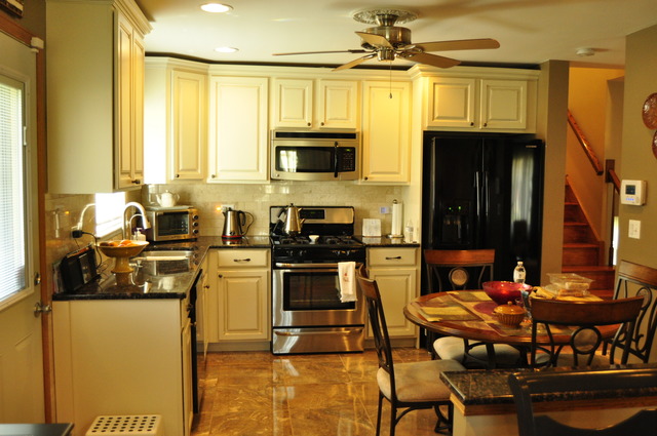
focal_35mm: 34
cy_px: 218
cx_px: 328
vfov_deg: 38.3
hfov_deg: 55.2
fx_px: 629
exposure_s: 1/80
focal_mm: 23
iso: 1000
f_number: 3.8
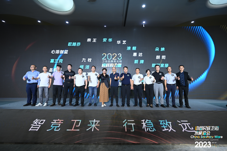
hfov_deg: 98.6
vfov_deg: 75.4
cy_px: 76
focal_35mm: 16
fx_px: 98
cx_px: 114
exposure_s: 1/161
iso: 800
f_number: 4.5
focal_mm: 15.5
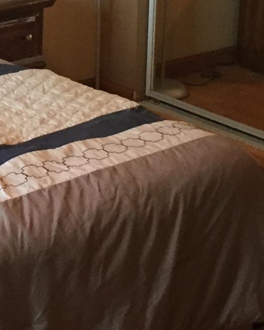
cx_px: -84
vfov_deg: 14.9
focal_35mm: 125
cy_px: -49
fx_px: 1221
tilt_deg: -12.3
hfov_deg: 12.0
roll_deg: -1.0
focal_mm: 4.15
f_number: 2.2
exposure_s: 1/30
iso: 160
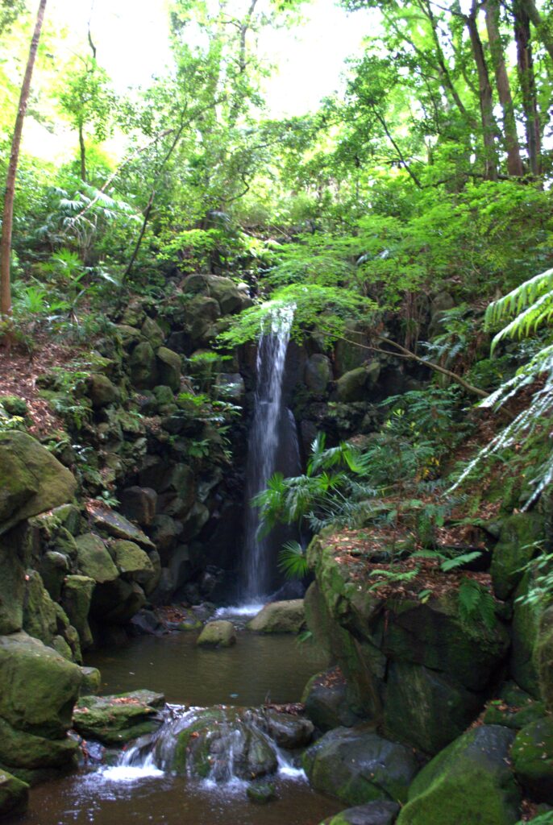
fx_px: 758
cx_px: 276
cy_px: 412
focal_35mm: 33
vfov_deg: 57.2
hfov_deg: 40.1
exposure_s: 1/30
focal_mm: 22
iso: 1100
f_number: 4
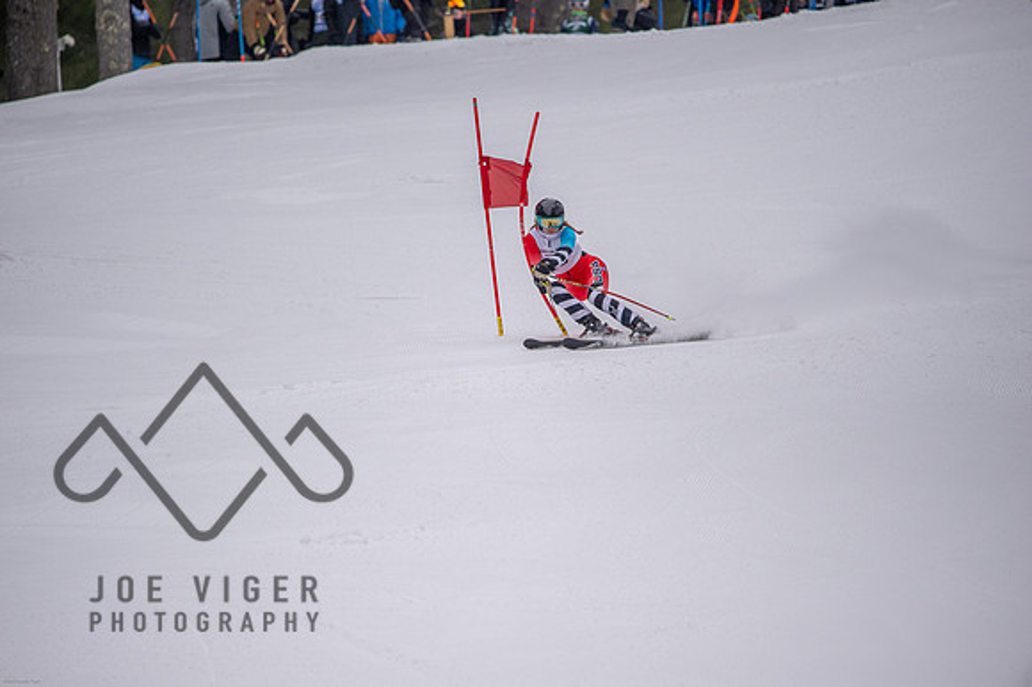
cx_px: 516
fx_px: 17190
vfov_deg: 2.3
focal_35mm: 600
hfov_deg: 3.4
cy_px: 344
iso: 2000
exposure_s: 1/3200
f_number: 6.3
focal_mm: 600
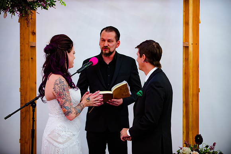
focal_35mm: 110
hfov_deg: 18.6
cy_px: 77
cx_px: 116
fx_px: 705
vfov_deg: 12.4
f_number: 3.2
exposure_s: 1/80
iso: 2500
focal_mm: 110
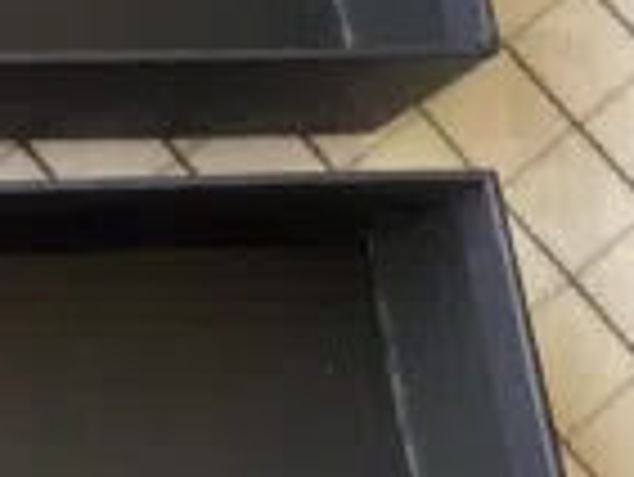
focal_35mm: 118
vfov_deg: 12.2
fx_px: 2163
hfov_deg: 14.3
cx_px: -580
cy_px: -166
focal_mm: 4.25
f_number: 1.8
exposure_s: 1/82
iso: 125
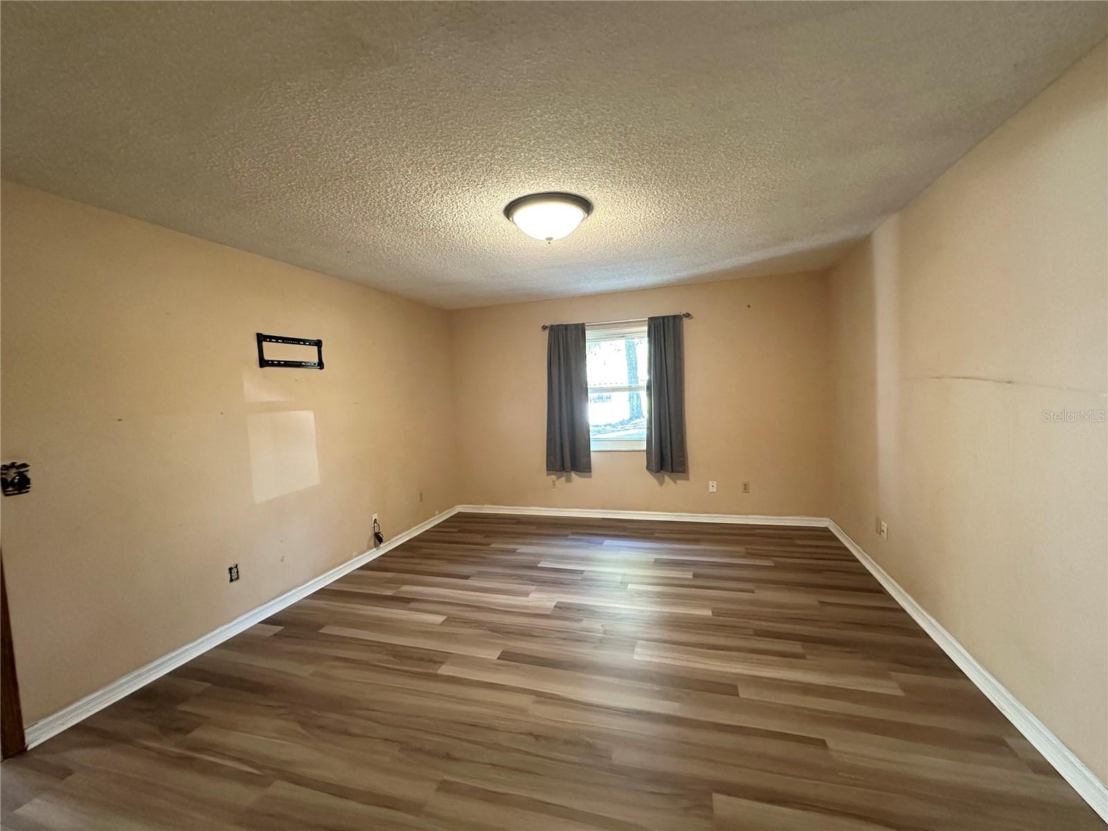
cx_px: 554
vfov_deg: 85.7
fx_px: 448
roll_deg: +2.1
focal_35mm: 14
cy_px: 416
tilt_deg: -2.6
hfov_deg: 102.1
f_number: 2.2
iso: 800
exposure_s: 1/60
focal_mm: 2.22
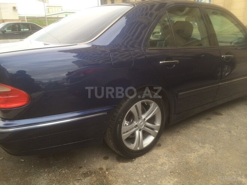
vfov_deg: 48.2
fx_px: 207
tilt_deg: -18.8
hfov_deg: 61.7
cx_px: 124
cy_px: 92
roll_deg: +0.9
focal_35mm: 29
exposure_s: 1/204
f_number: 2.2
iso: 32
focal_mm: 4.15
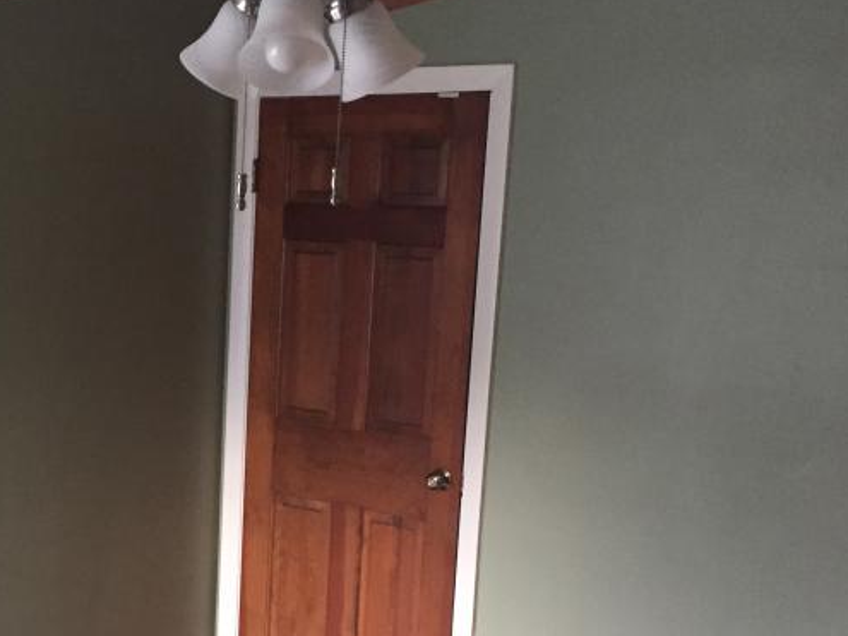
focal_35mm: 60
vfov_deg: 24.2
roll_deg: -1.1
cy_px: 471
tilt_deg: -10.7
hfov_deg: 30.8
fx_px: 1469
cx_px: 91
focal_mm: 4.15
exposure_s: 1/17
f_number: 2.2
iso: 250
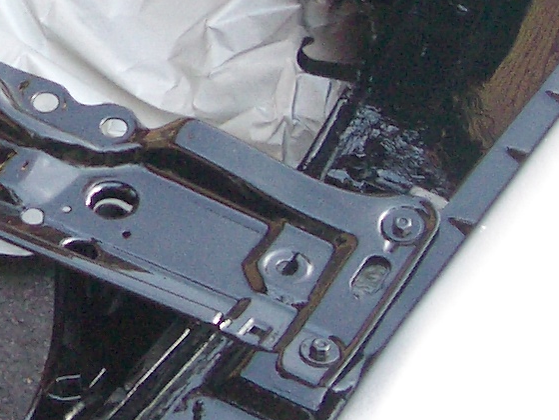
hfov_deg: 13.3
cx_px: -106
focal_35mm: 144
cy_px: -96
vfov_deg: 10.1
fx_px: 2325
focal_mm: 5.8
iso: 100
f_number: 2.6
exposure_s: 1/80
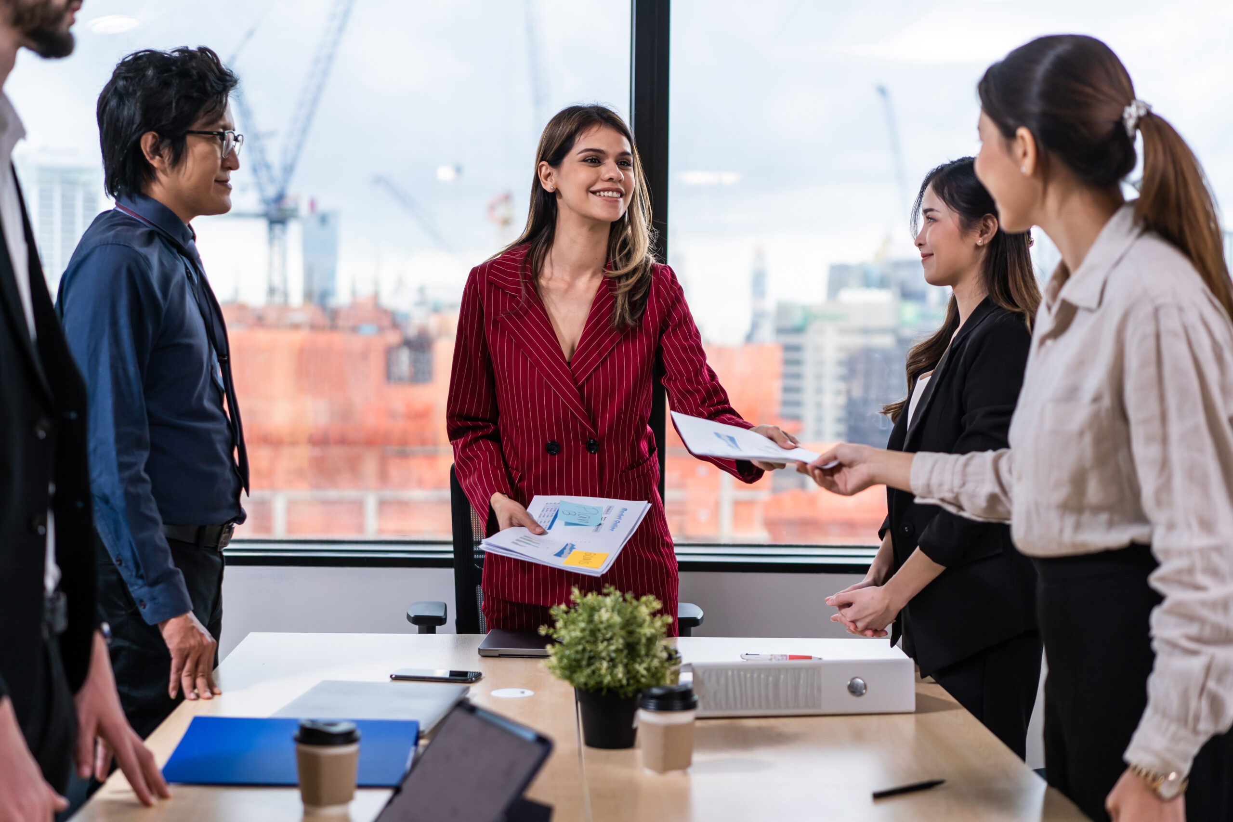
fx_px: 1884
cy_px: 411
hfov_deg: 36.2
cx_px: 616
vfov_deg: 24.6
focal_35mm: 55
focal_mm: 55
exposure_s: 1/320
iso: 400
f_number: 2.5
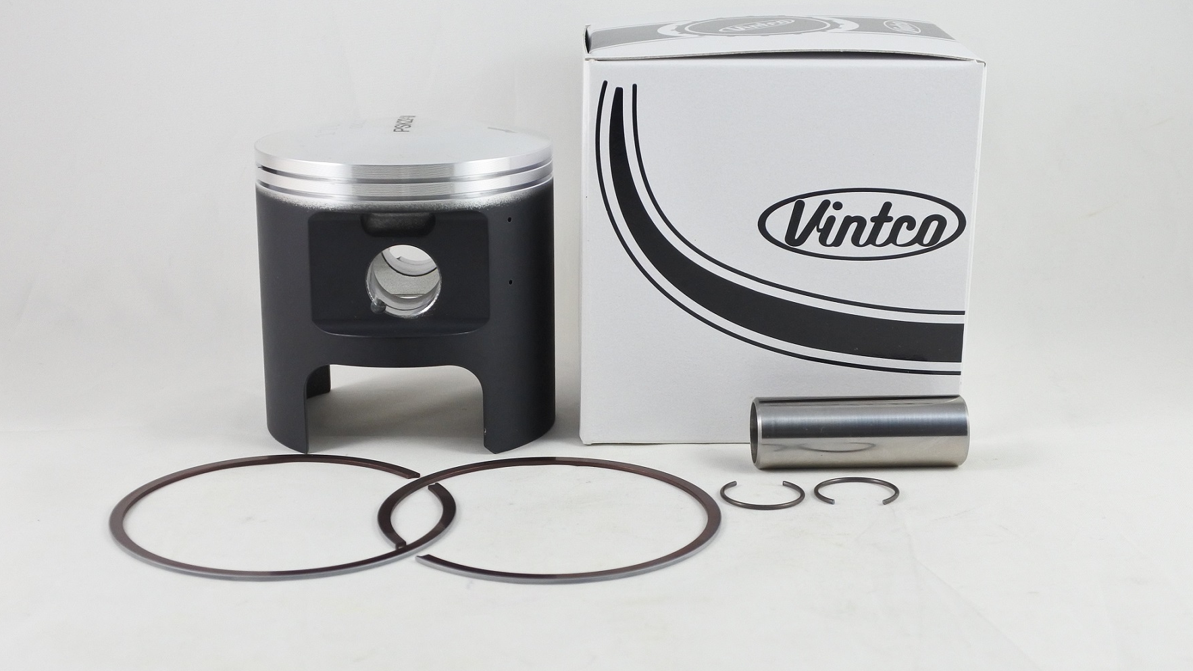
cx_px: 596
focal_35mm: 40
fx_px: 1265
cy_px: 299
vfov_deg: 29.7
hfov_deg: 50.5
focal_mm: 14.3
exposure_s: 1/125
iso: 500
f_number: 4
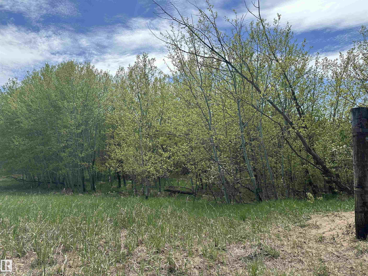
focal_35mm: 24
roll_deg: -0.8
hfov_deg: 71.6
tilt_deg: +2.2
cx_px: 184
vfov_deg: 56.8
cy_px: 138
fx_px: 255
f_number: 1.78
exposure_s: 1/4016
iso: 80
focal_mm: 6.86
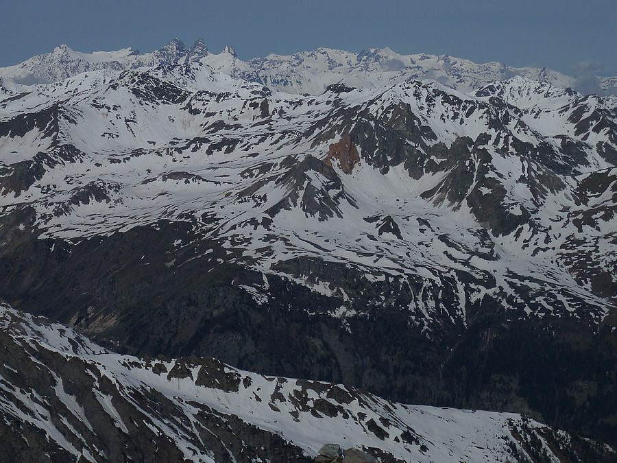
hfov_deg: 20.4
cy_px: 232
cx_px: 308
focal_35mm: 96
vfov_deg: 15.4
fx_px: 1711
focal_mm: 15.8
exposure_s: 1/2000
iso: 80
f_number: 6.3
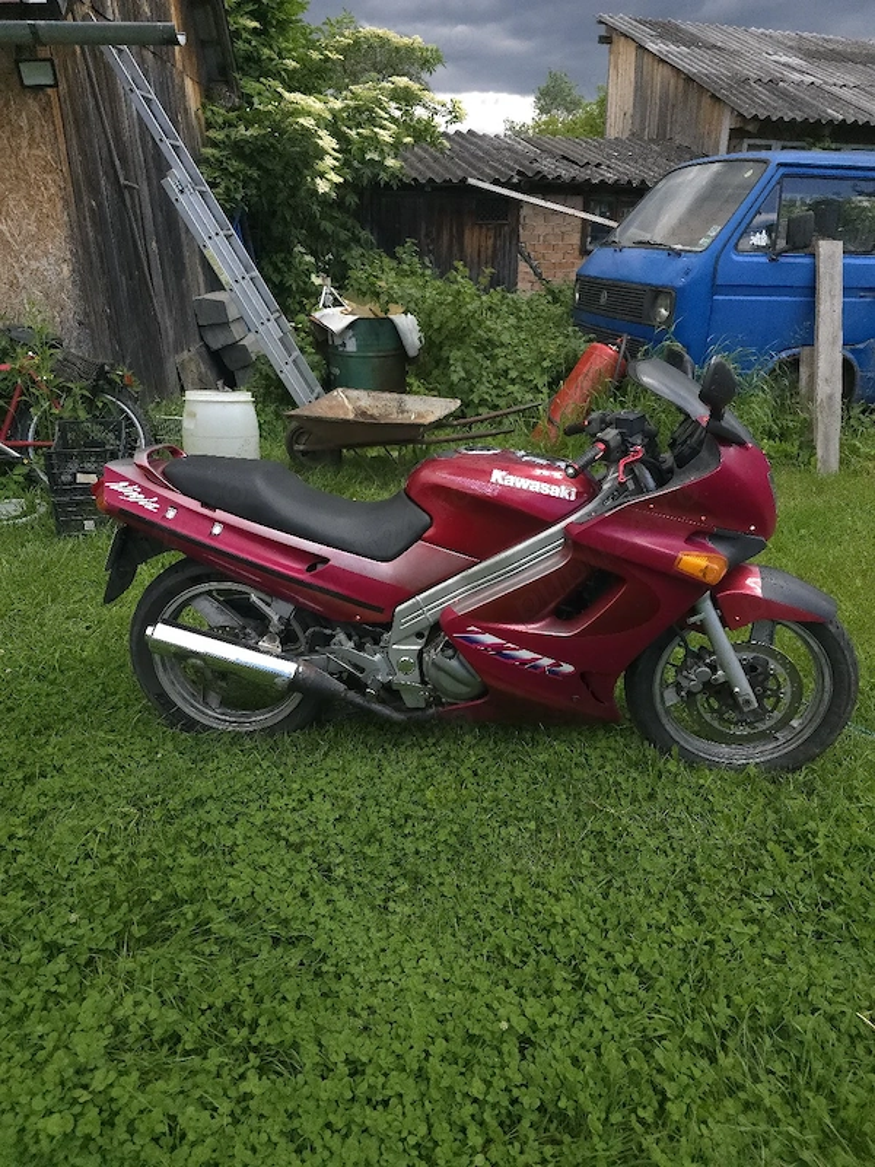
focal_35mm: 23
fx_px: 775
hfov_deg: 58.9
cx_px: 438
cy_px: 584
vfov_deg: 73.9
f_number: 1.7
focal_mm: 6.3
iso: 800
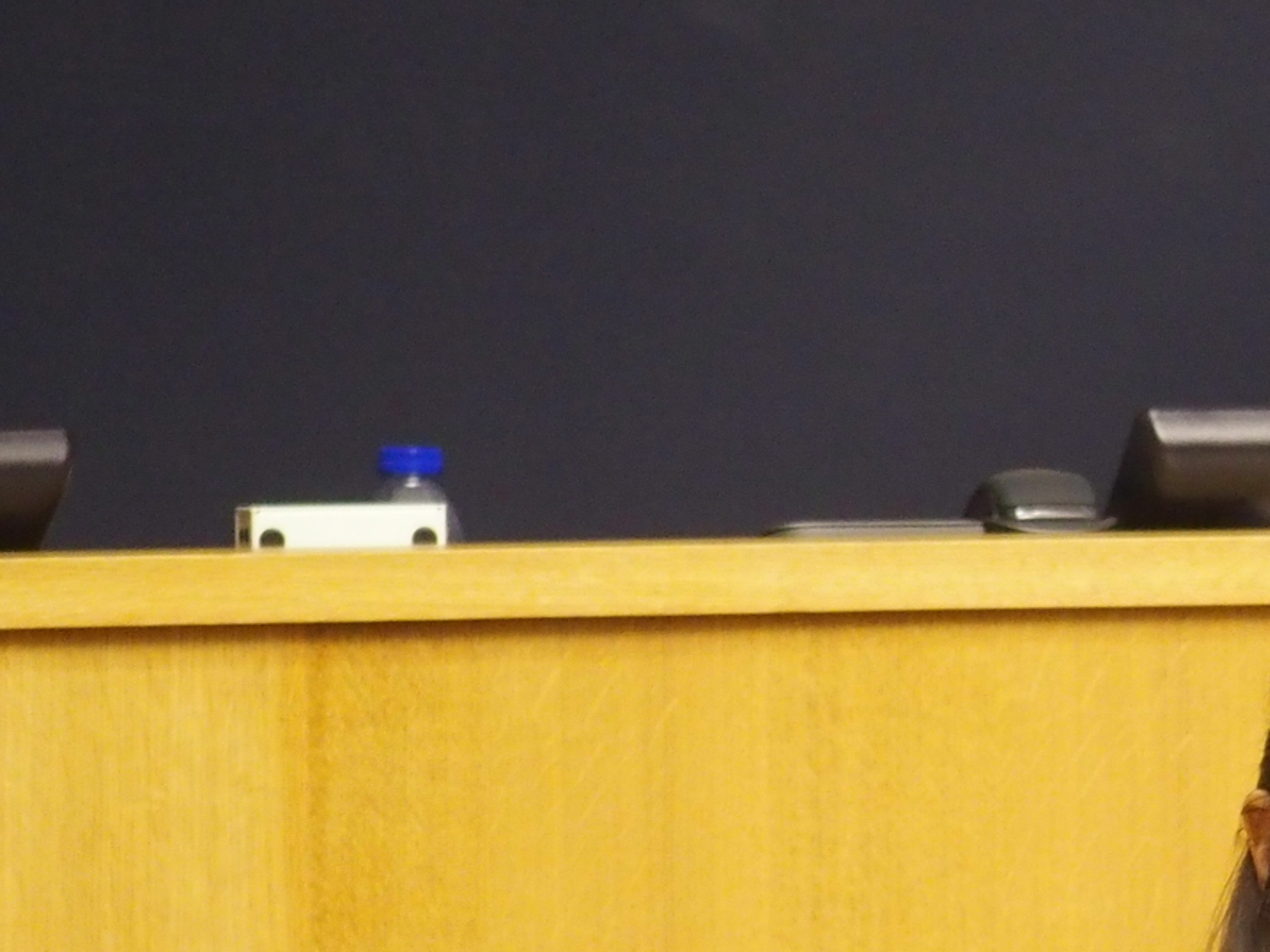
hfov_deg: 3.1
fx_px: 23150
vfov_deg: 2.4
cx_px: 1464
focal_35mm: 631
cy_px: 813
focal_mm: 56.7
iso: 800
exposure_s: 1/80
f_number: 2.8
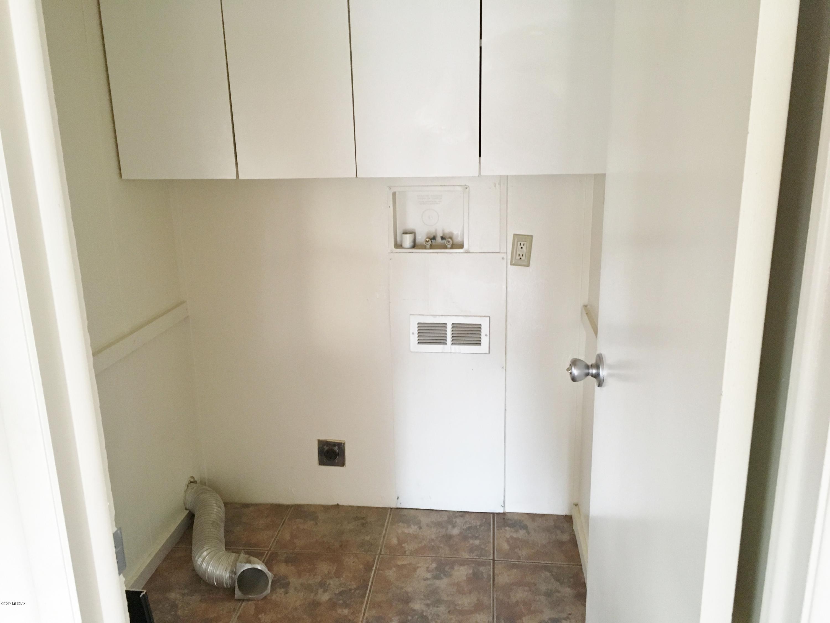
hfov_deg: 61.7
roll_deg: +0.3
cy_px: 312
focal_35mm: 29
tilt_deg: -14.9
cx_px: 415
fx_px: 695
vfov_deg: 48.2
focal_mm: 4.15
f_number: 2.2
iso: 125
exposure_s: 1/30
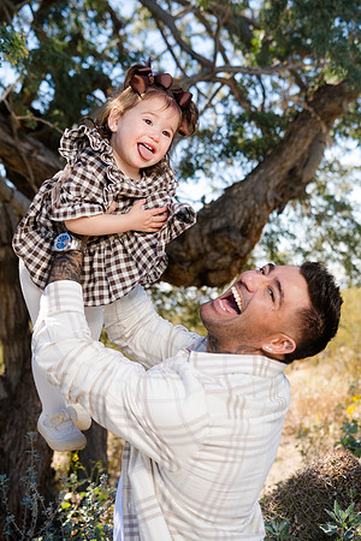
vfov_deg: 28.8
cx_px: 180
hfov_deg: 19.5
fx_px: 1053
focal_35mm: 70
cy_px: 270
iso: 125
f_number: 5.6
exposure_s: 1/250
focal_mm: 70
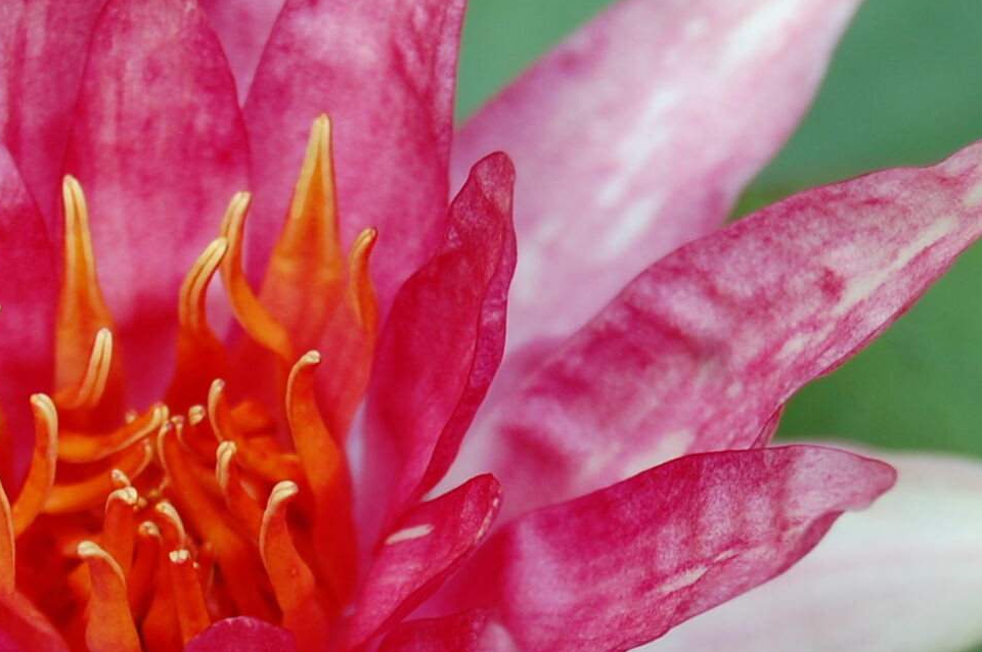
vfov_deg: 6.8
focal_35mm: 200
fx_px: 5450
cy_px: 505
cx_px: 166
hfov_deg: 10.3
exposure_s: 1/160
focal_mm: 50
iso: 200
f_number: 6.3
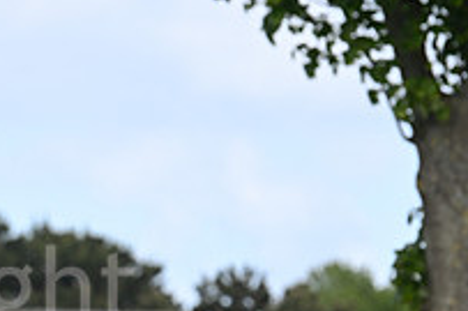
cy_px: 437
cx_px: -7
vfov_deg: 3.0
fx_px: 5949
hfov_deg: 4.5
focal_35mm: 458
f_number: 5.6
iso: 400
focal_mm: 160
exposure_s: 1/1250
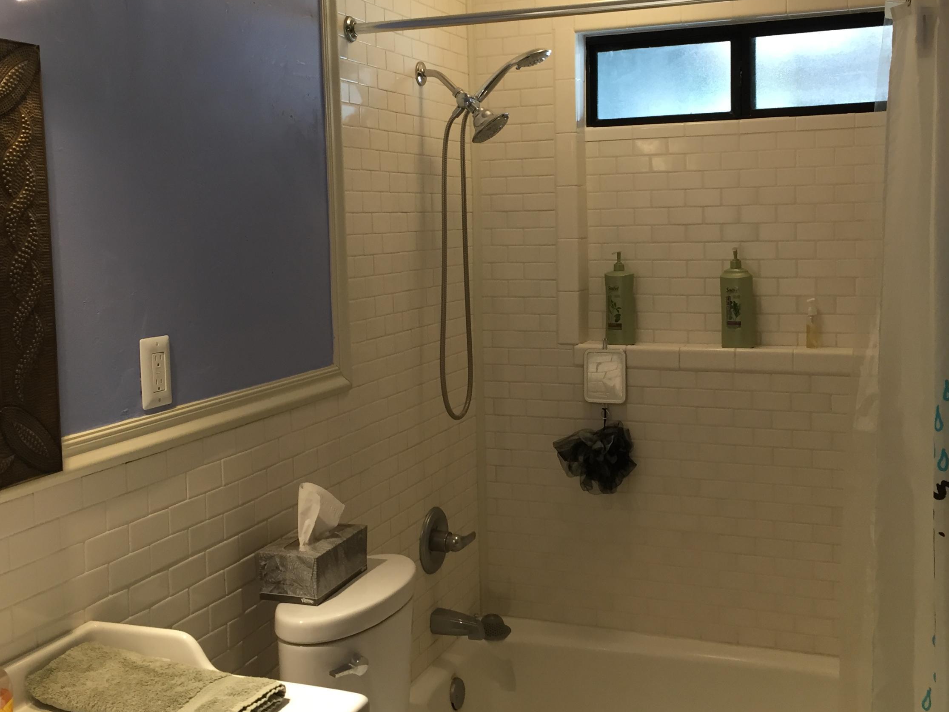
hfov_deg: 47.9
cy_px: 282
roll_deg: +0.2
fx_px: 1069
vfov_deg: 36.7
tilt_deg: -1.2
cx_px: 482
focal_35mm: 39
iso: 64
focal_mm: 4.15
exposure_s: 1/30
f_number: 2.2
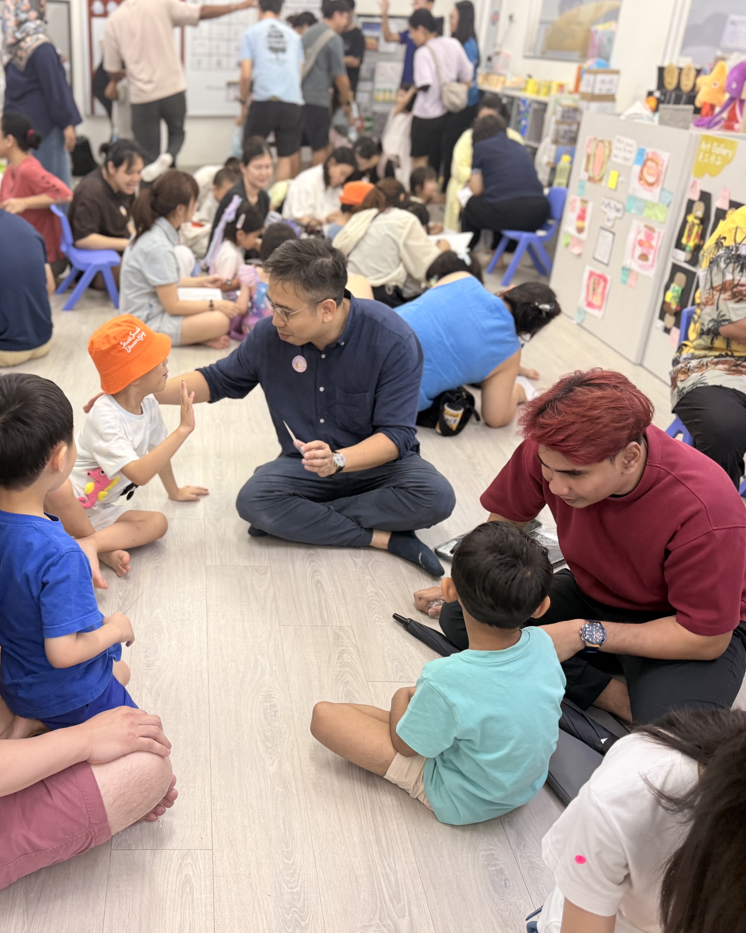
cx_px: 227
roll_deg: -1.9
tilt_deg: -27.3
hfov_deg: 44.8
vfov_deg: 55.7
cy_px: 472
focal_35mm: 32
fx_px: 883
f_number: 1.78
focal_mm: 6.76
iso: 200
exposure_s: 1/100
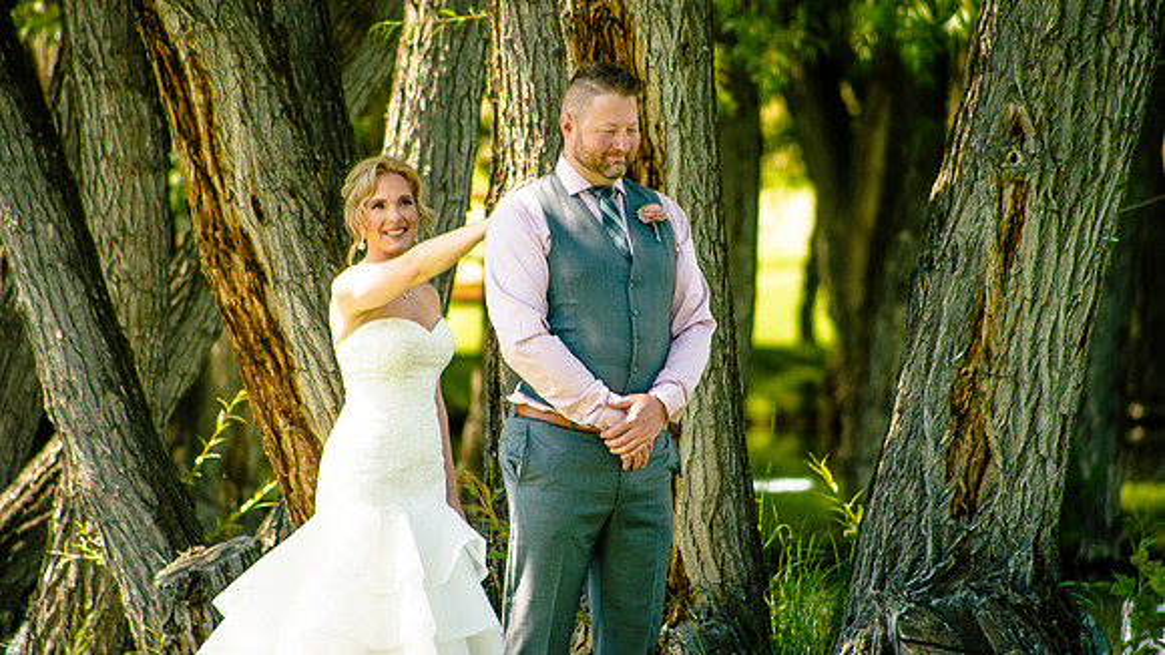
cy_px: 328
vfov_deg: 3.9
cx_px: 582
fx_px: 9711
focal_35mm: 314
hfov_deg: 6.9
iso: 400
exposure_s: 1/320
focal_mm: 300
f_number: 5.6
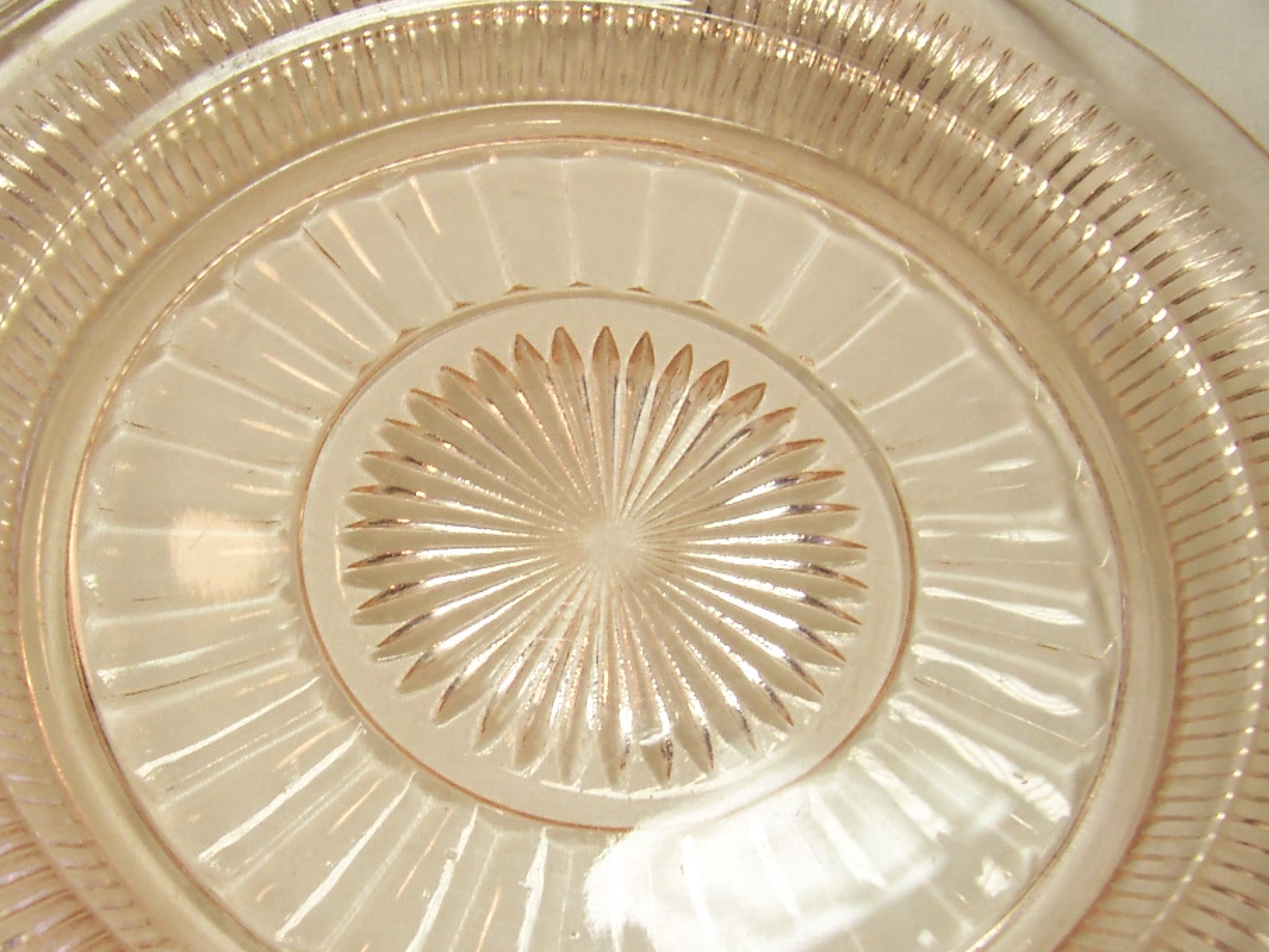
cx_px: 532
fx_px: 1797
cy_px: 543
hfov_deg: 38.8
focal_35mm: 49
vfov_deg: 29.7
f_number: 2.8
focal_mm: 5.6
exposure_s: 1/60
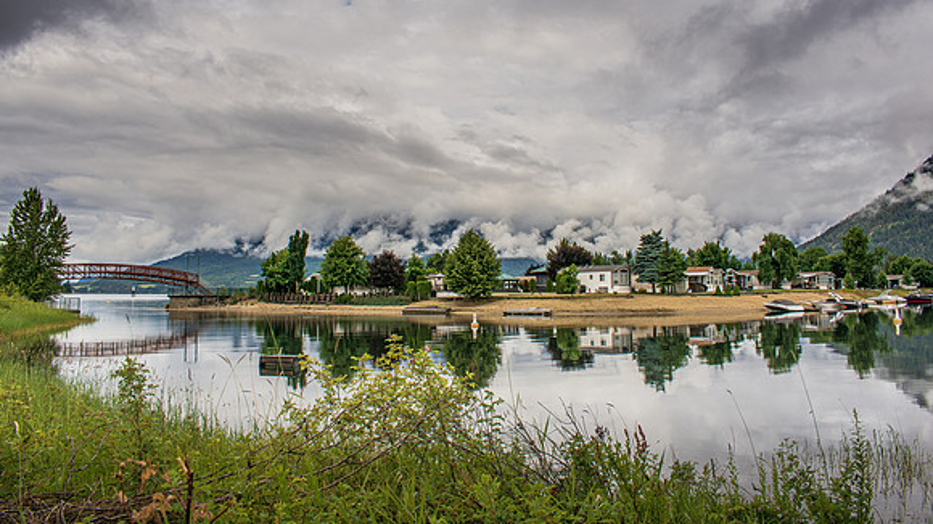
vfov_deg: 38.9
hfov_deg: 64.6
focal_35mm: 30
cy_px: 202
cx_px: 488
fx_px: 738
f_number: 10
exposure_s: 1/400
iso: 125
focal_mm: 18
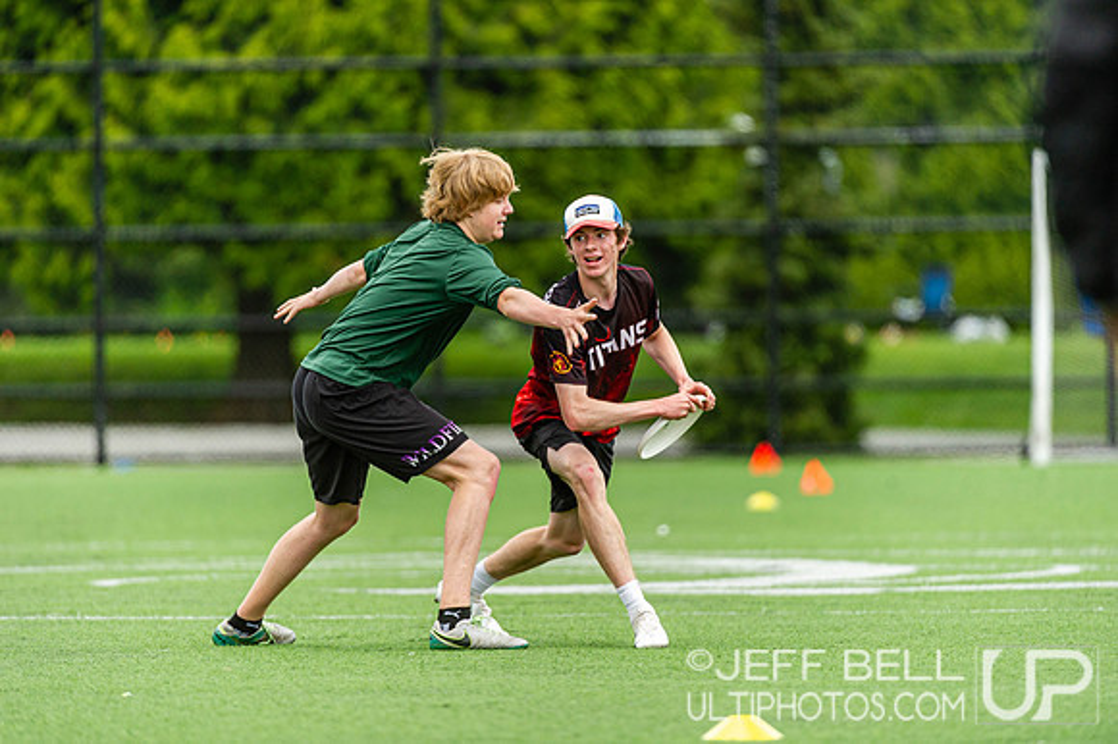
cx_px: 559
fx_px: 12415
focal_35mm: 400
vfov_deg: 3.4
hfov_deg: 5.2
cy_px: 372
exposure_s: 1/1600
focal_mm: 400
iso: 640
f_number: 4
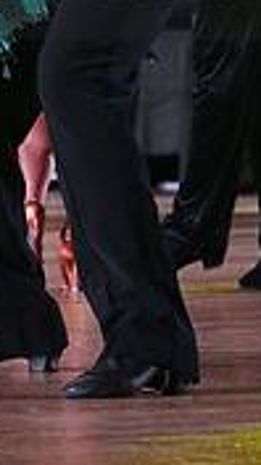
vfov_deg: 4.7
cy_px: -48
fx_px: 5635
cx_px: 70
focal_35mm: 458
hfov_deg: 2.7
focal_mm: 133
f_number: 5.6
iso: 10000
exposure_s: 1/400
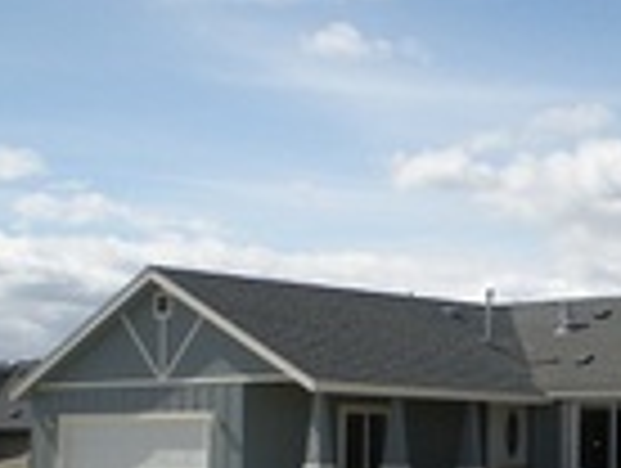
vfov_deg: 15.4
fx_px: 1707
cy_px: 436
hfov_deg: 20.3
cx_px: 522
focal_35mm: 95
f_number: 4.6
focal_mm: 6.3
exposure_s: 1/1000
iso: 89
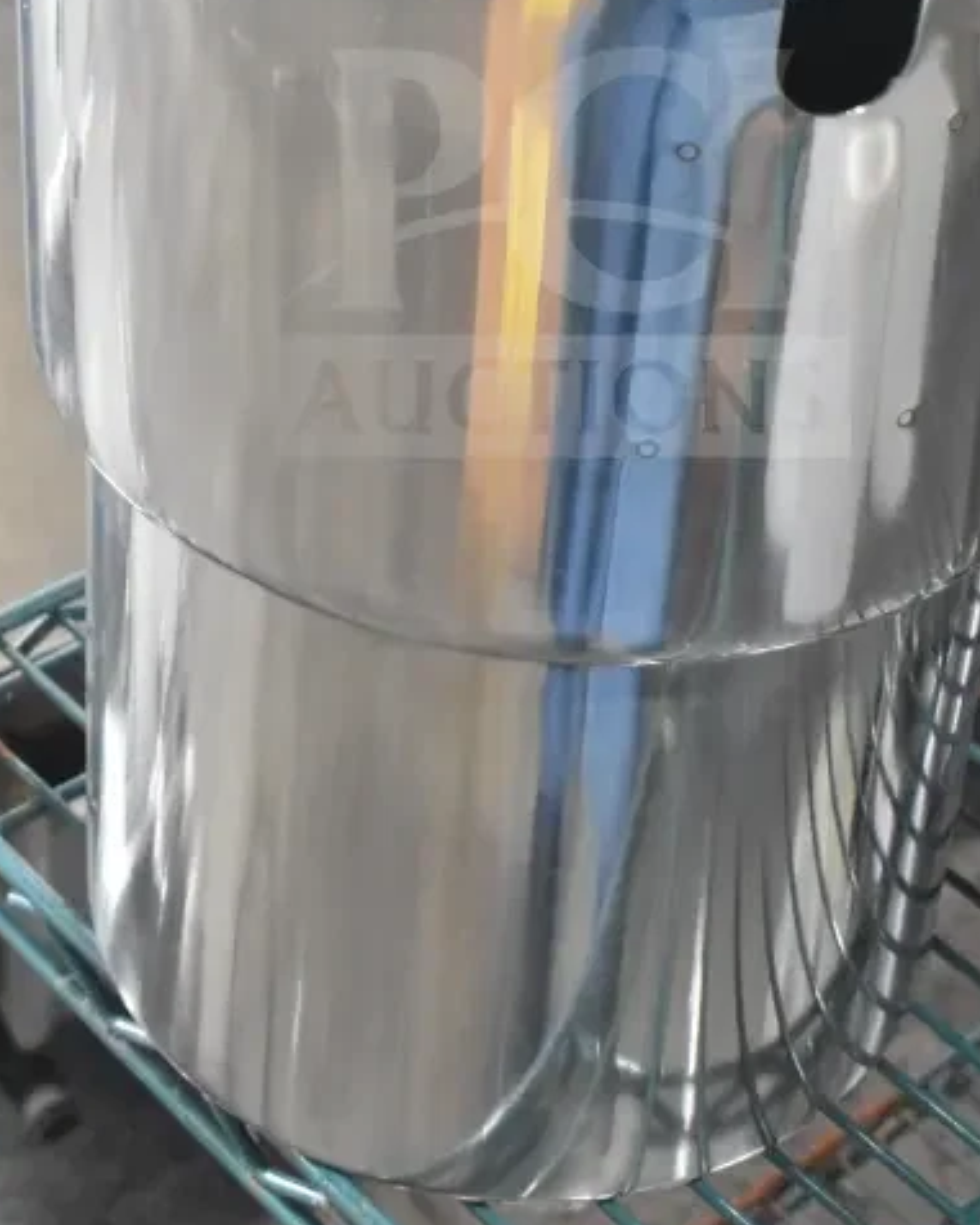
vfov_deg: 20.6
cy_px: 253
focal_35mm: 92
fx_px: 3334
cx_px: 561
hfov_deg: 16.7
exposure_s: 1/200
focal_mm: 34
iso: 6400
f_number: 7.1
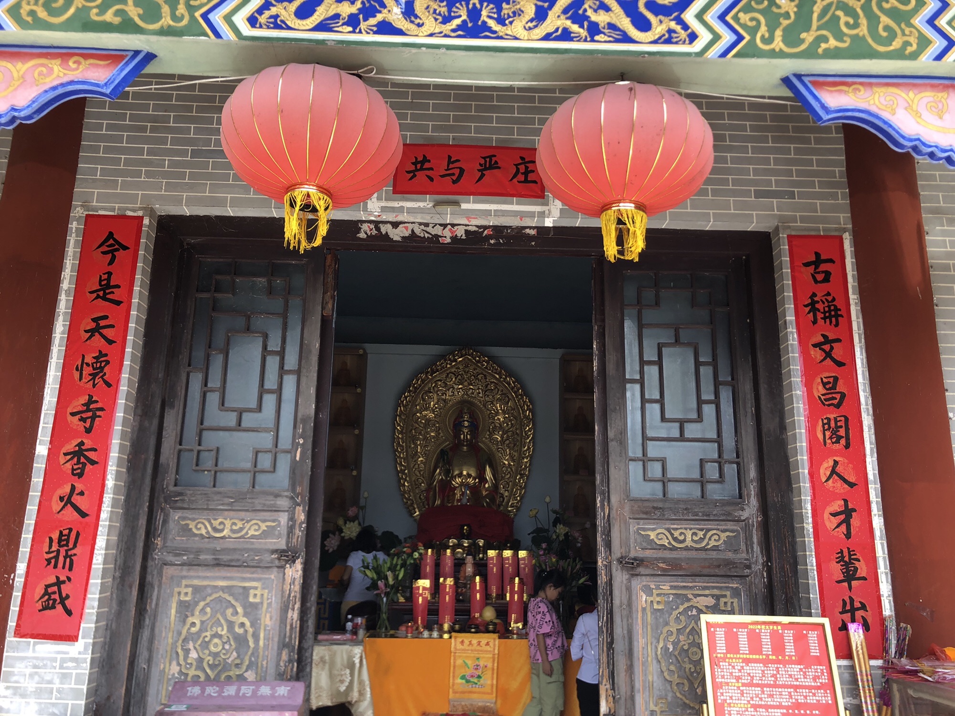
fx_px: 772
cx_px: 478
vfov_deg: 49.7
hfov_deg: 63.4
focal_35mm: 28
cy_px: 358
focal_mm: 3.99
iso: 20
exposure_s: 1/381
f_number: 1.8
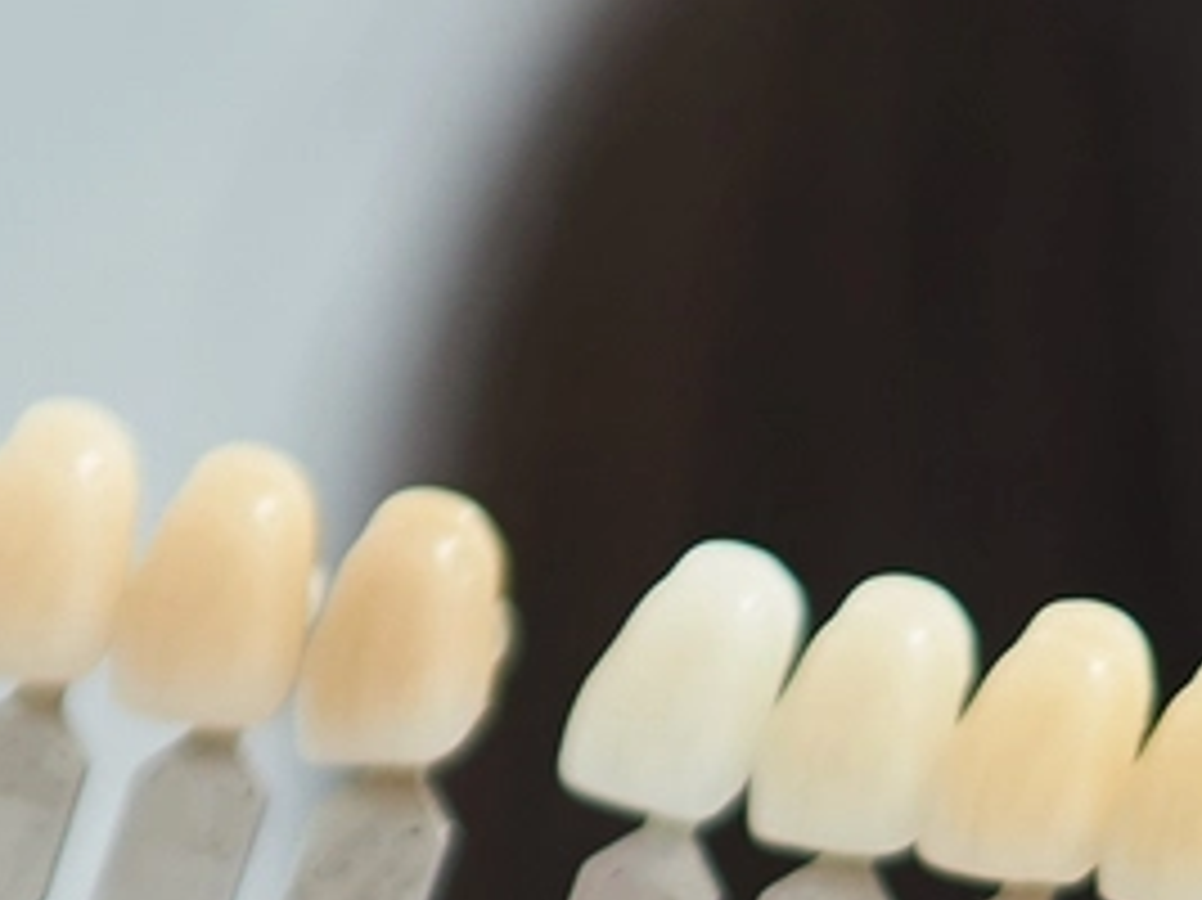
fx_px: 17528
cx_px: 1675
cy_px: 1978
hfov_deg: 3.9
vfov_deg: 2.9
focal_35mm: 505
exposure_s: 1/200
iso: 100
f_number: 3.5
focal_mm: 70
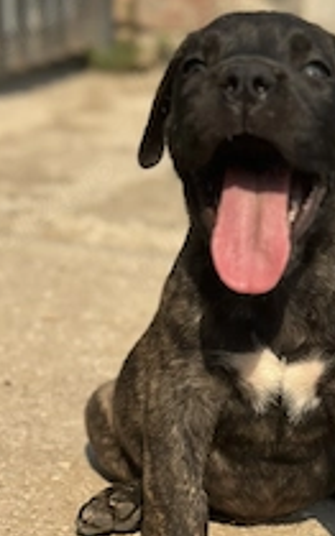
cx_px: 302
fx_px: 1419
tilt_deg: -15.4
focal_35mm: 97
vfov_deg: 21.1
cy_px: 457
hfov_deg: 13.3
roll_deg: -4.0
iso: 100
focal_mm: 6.86
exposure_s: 1/5263
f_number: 1.78
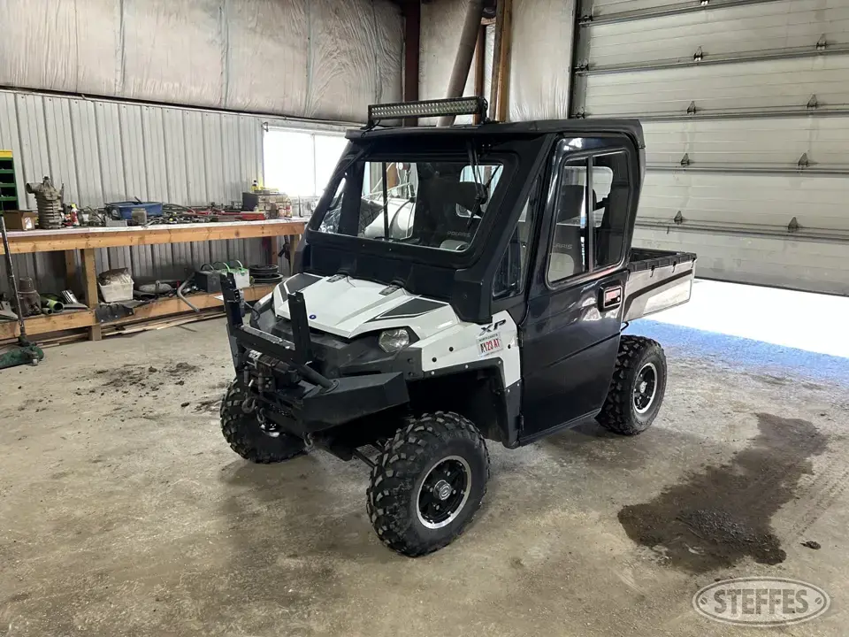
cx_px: 424
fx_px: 638
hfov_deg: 67.3
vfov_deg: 53.1
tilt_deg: -13.3
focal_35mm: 26
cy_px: 318
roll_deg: -0.9
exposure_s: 1/121
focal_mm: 5.7
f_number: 1.5
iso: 125
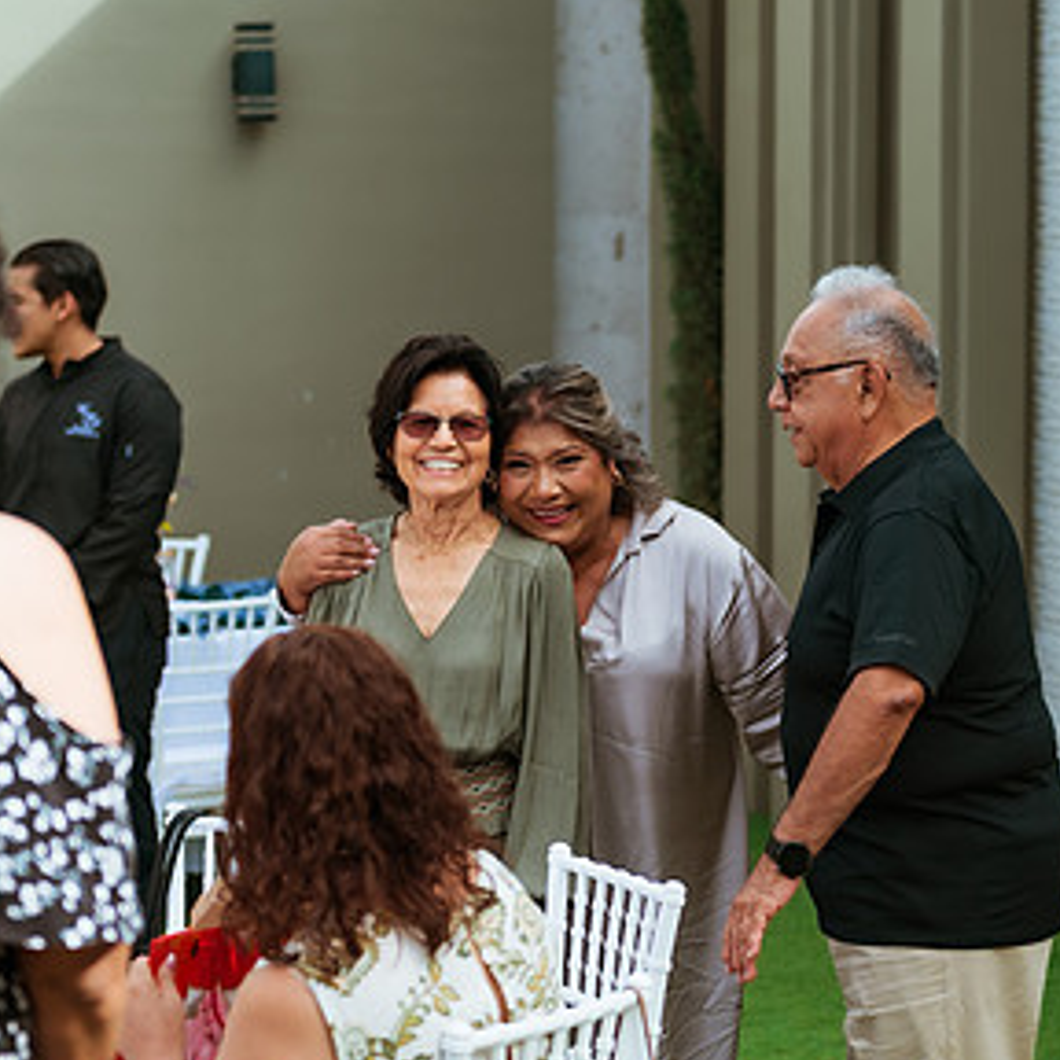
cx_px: 559
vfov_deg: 16.4
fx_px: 3672
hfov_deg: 16.4
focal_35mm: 106
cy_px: 473
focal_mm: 62
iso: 100
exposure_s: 1/1250
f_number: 2.8
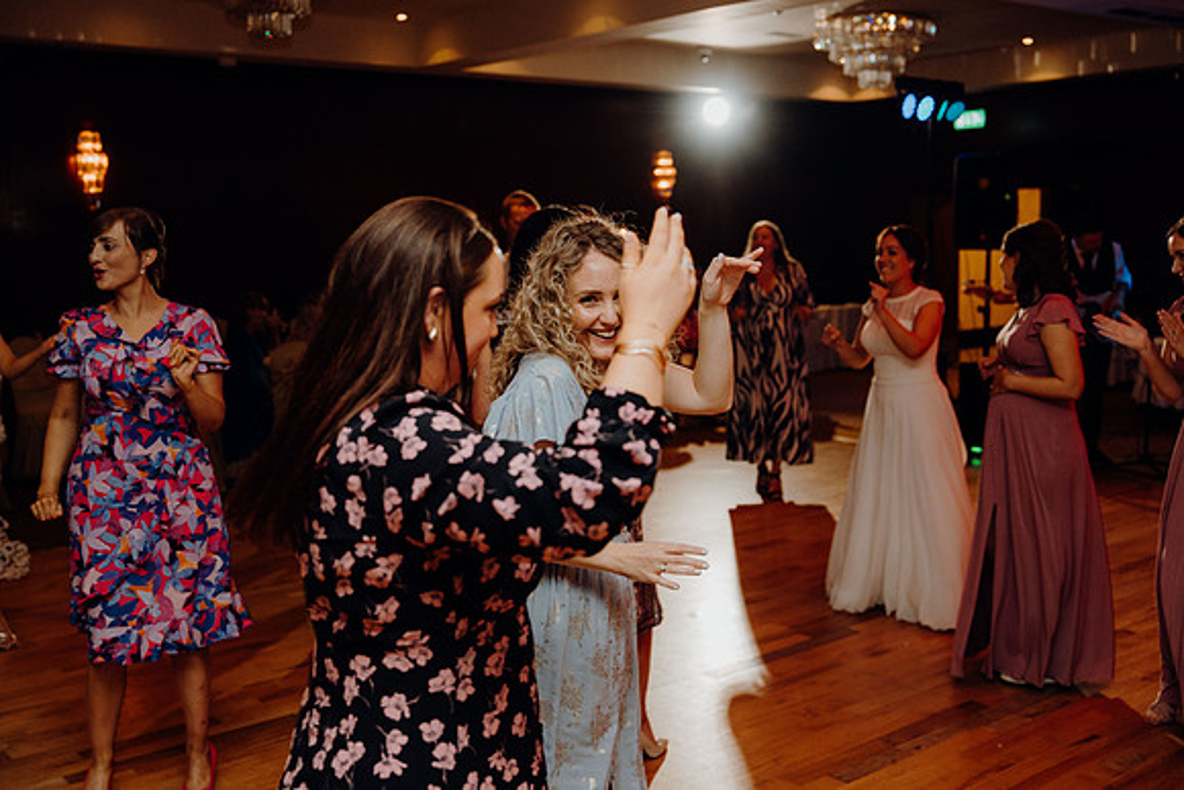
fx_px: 1283
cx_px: 592
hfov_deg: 49.5
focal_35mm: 39
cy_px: 395
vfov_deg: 34.2
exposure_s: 1/160
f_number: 2.8
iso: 1250
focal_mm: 39
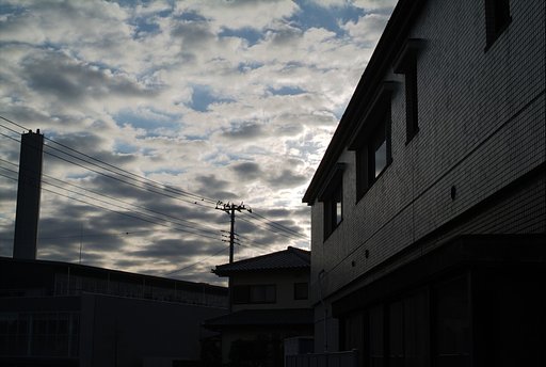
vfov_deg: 25.6
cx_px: 273
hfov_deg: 37.4
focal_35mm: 53
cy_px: 184
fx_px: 806
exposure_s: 1/1000
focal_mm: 35
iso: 200
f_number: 8
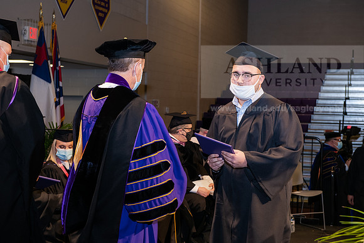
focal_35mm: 66
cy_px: 122
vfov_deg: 20.6
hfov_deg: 30.5
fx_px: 667
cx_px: 182
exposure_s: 1/200
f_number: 6.3
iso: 1600
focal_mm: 66
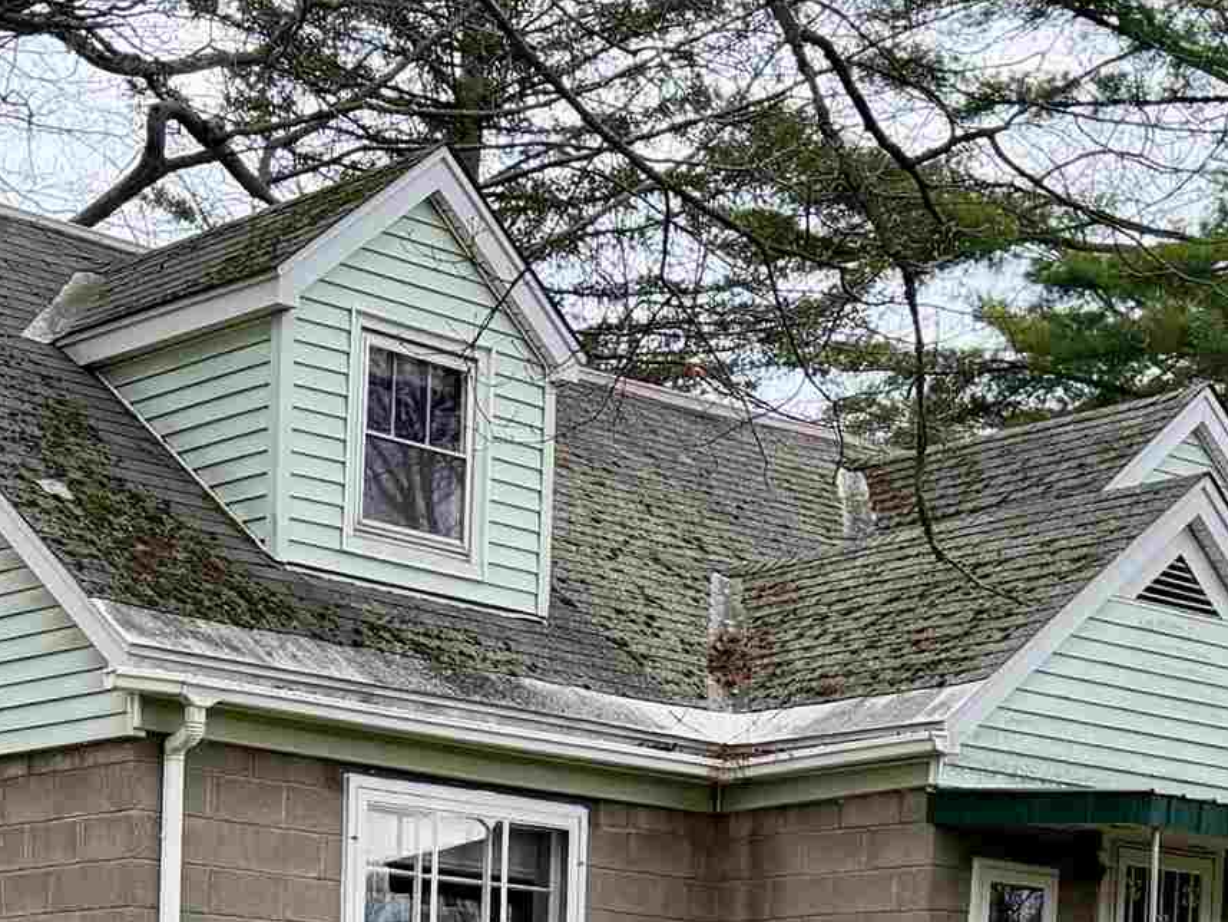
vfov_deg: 16.0
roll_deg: -1.6
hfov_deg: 22.7
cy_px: 1316
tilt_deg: -2.2
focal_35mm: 86
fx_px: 3051
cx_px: 454
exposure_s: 1/1292
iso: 100
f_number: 1.78
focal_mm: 6.76
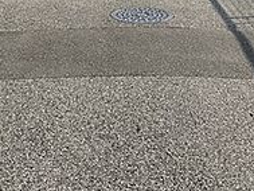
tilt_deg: -1.4
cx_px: 124
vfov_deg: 17.2
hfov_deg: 25.6
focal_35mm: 76
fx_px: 558
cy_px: -109
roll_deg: -0.3
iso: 80
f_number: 1.78
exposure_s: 1/4762
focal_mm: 6.86
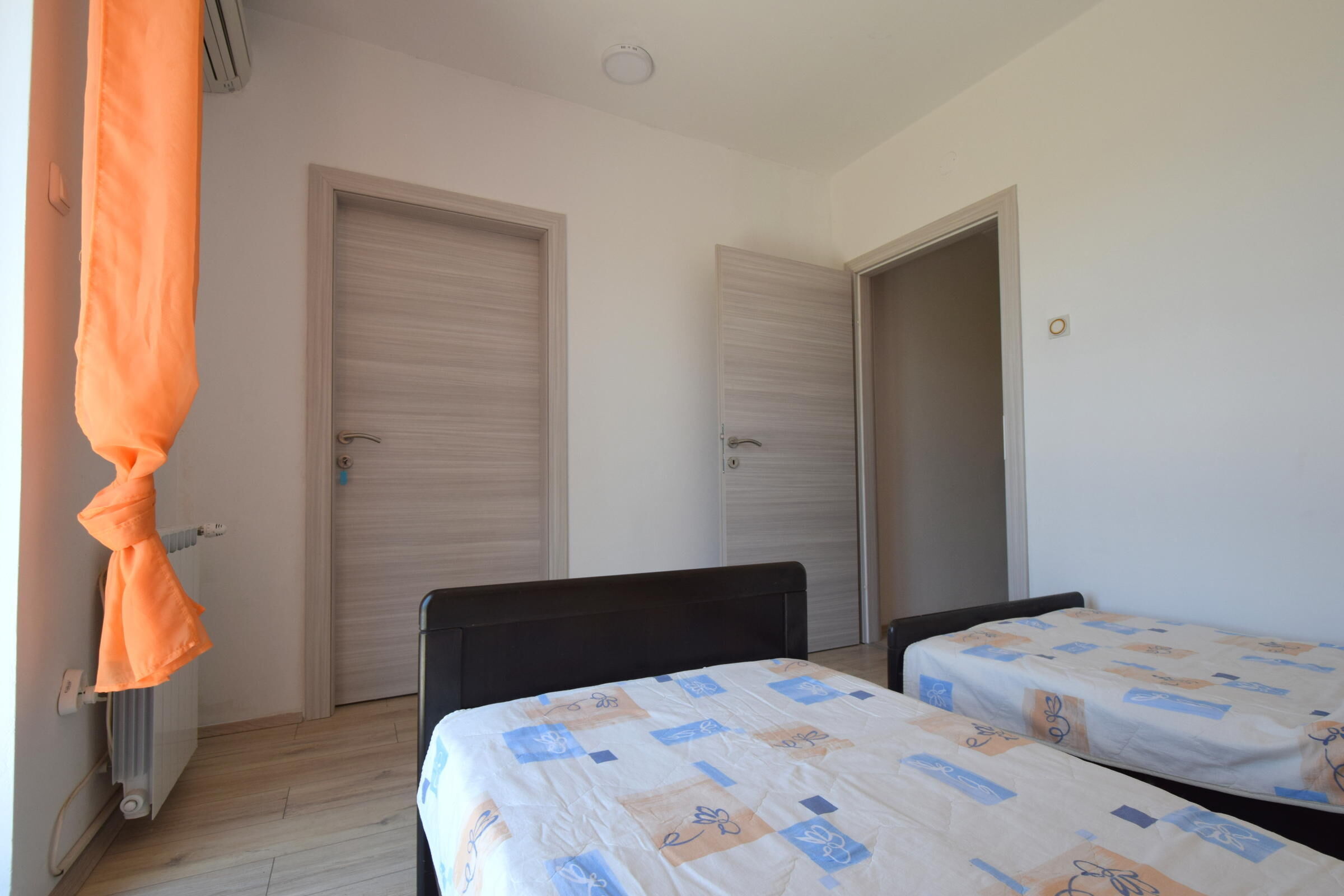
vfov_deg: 77.3
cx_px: 672
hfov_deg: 100.4
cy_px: 448
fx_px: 560
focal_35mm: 15
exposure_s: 1/160
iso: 400
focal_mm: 10
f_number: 6.3
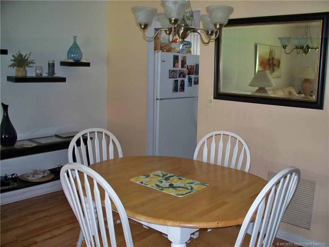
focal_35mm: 35
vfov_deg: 40.7
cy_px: 124
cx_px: 164
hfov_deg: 52.6
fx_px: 333
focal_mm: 7.54
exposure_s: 1/30
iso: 200
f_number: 2.8
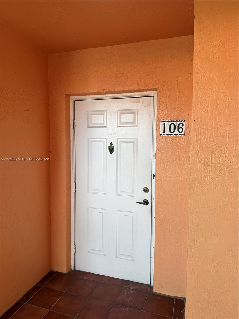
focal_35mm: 24
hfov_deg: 56.8
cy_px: 160
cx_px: 120
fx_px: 221
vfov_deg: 71.6
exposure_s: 1/121
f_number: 1.78
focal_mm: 6.76
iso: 64
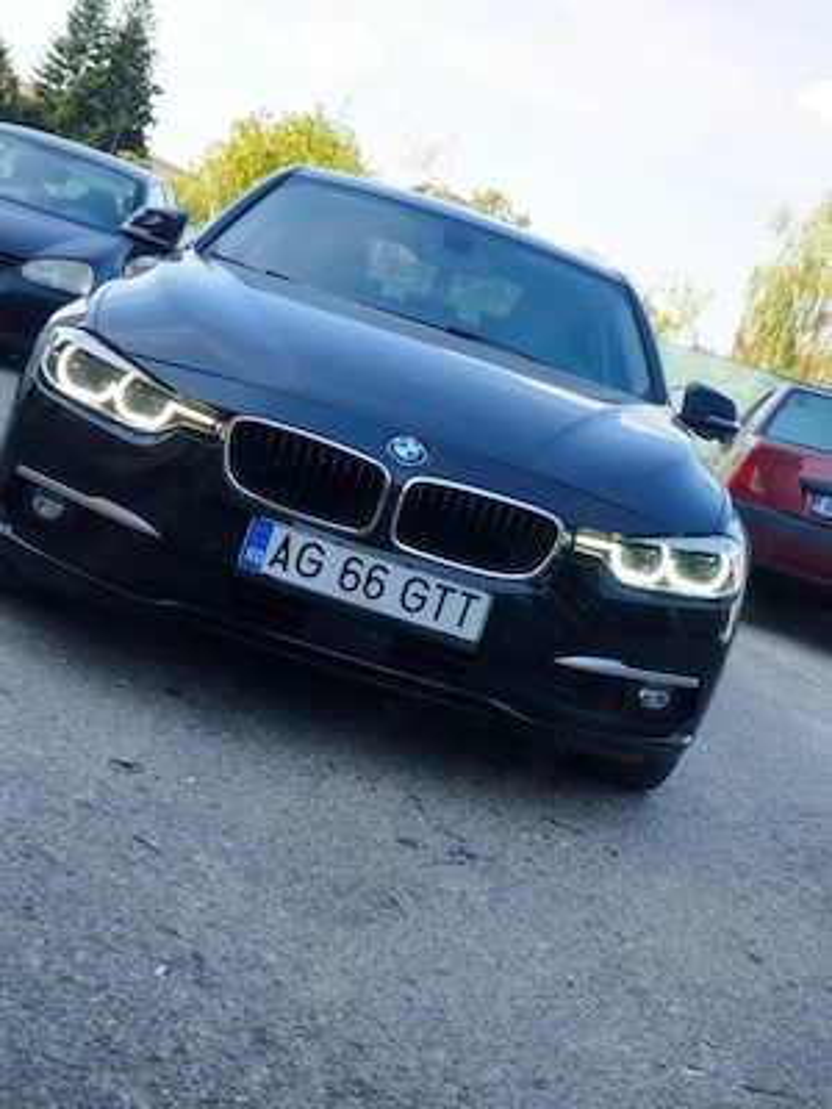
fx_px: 769
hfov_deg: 56.8
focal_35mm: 24
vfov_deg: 71.6
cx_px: 416
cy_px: 554
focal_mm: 5.89
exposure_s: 1/435
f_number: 1.89
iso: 50
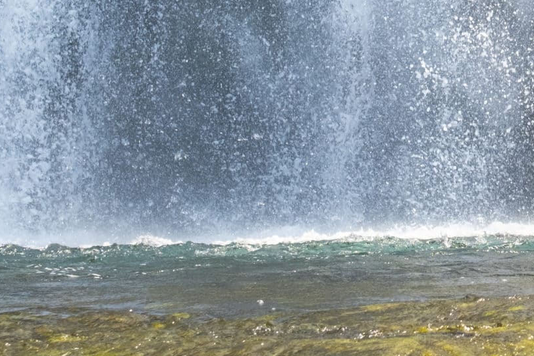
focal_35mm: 426
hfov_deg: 4.8
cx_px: 836
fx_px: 6320
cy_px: -135
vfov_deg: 3.2
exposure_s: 1/1000
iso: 640
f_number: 7.1
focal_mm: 90
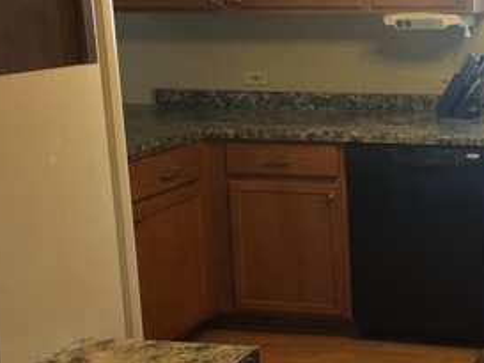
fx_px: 951
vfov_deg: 21.6
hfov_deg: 26.2
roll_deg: +0.7
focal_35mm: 68
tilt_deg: -11.5
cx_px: 539
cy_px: 166
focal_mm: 4.15
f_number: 2.2
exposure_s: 1/30
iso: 64
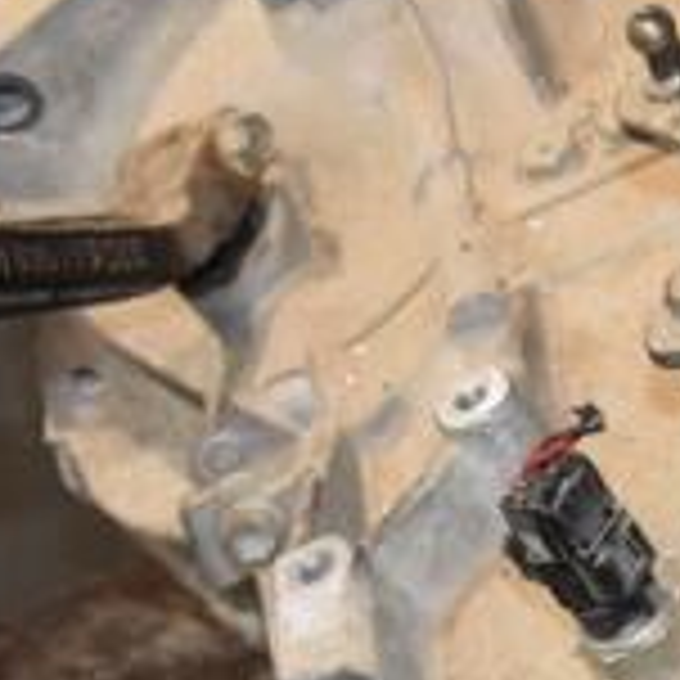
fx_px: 3156
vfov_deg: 12.3
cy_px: 473
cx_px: 725
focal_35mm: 142
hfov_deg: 12.1
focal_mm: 28
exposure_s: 1/60
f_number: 5
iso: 800
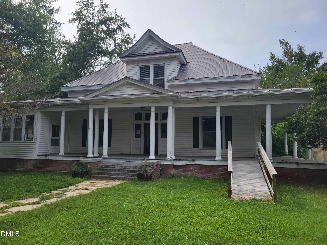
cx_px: 164
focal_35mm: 26
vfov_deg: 53.1
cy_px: 122
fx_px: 246
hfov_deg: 67.3
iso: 40
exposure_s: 1/1785
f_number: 1.8
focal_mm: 5.4
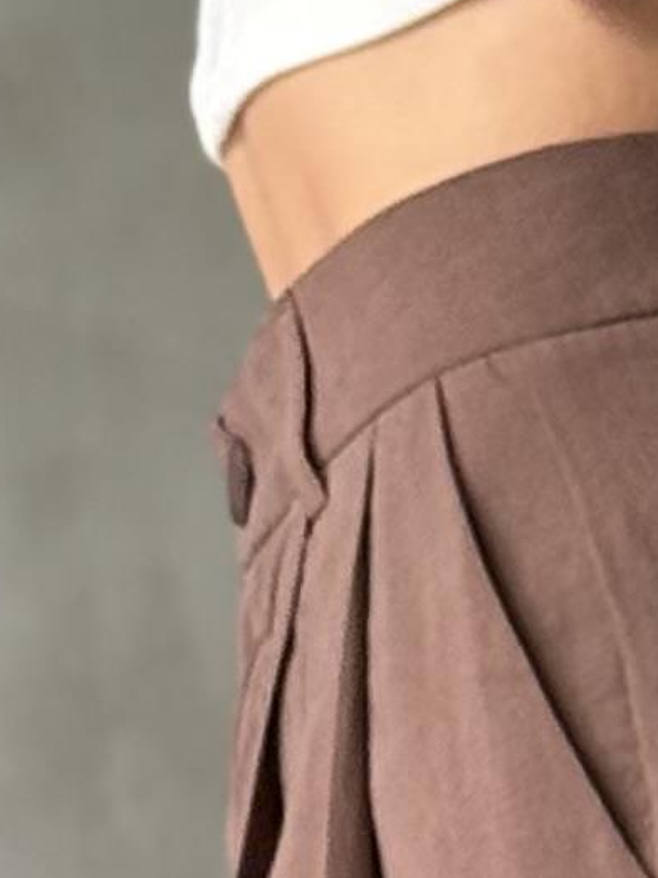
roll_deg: -0.7
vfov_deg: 5.2
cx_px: 770
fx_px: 9381
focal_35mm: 370
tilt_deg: +1.0
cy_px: 1909
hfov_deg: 4.0
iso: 125
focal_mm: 6.76
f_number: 1.78
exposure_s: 1/60
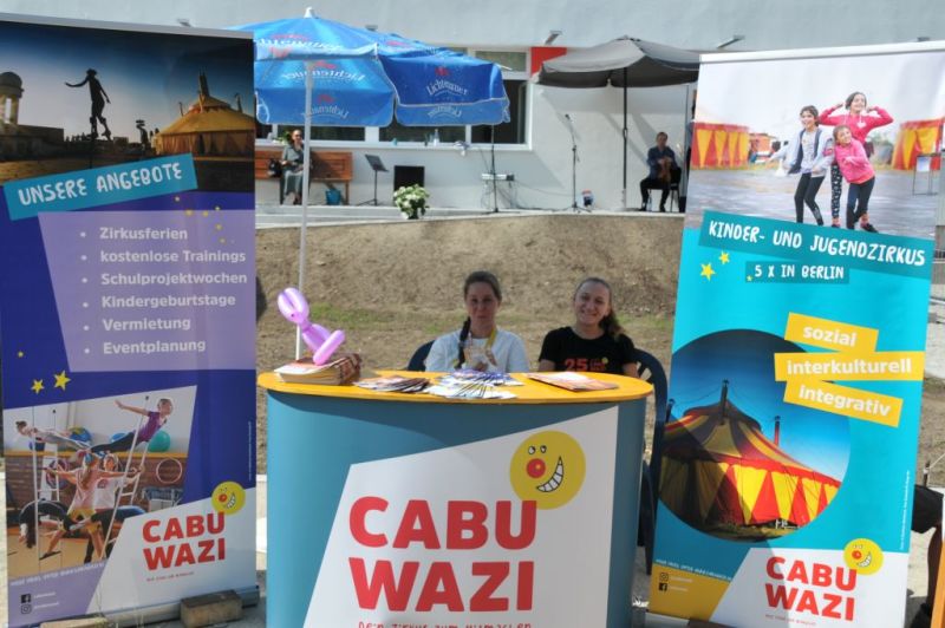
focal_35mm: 44
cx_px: 472
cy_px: 314
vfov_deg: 30.8
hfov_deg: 45.0
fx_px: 1141
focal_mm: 29
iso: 200
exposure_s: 1/800
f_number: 7.1
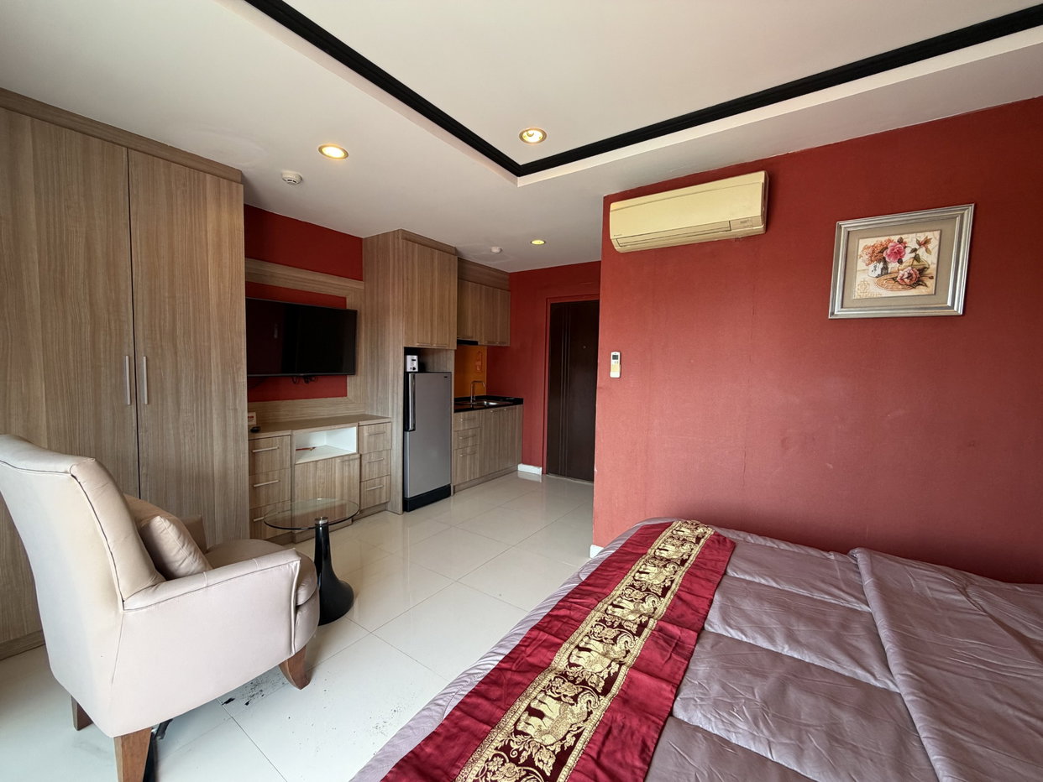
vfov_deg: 85.7
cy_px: 391
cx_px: 522
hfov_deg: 102.1
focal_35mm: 14
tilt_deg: -3.8
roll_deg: -0.4
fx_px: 422
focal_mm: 2.22
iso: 160
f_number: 2.2
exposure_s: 1/100
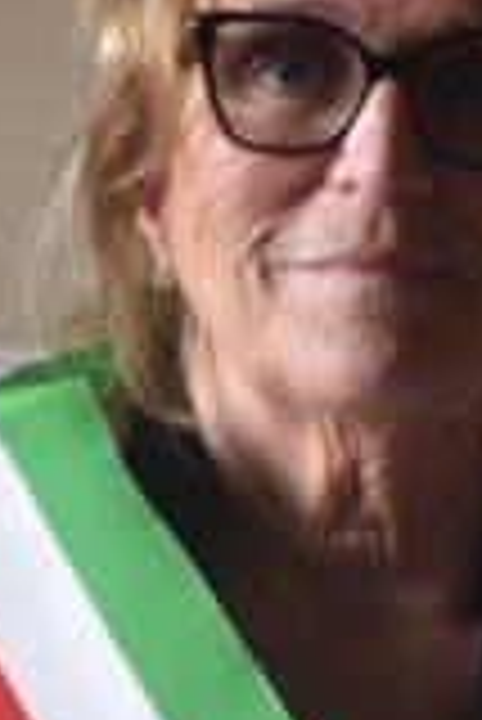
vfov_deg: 4.8
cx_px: 270
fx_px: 8536
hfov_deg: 3.2
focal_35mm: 426
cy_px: 605
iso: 400
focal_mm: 98
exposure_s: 1/100
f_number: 5
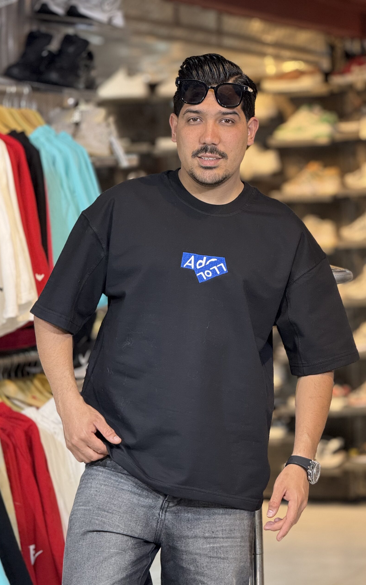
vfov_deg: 16.3
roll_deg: +1.7
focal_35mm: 128
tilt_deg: -0.7
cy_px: 294
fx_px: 2043
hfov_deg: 10.2
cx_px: 219
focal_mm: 15.66
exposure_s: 1/100
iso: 320
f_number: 2.8
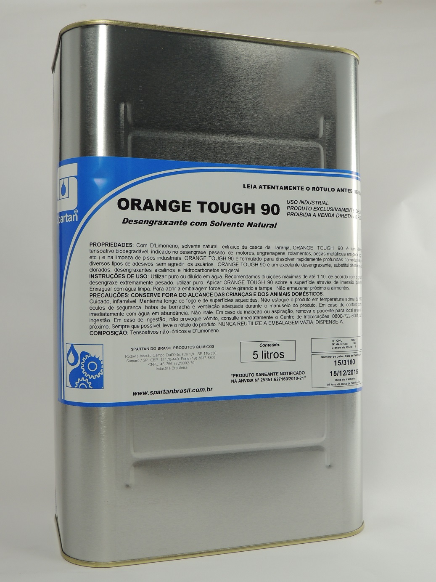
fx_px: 672
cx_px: 218
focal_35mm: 40
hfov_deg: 36.0
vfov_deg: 46.8
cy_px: 291
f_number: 3.3
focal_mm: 7.1
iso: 100
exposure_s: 1/60
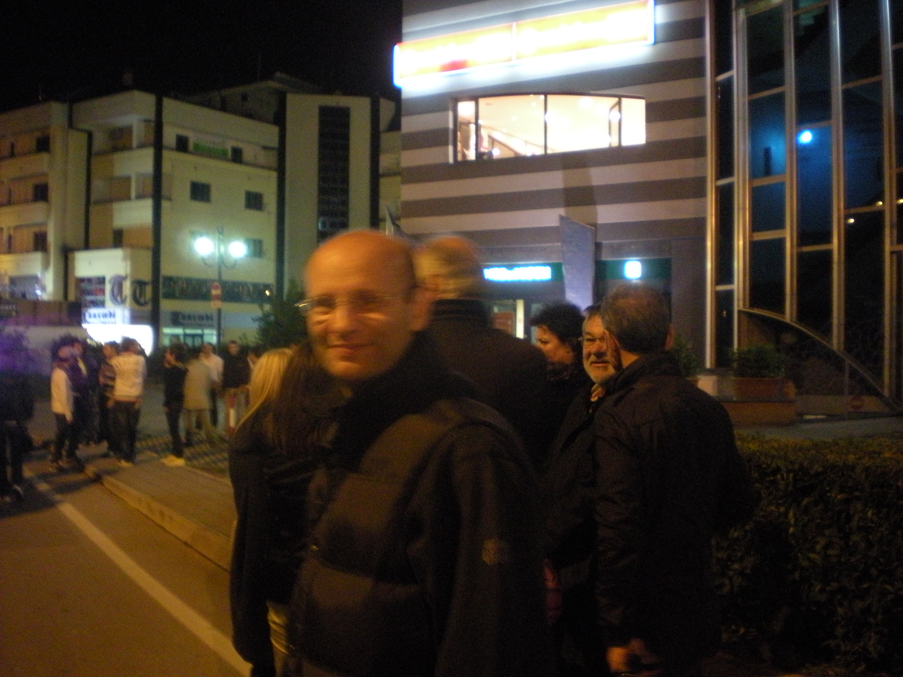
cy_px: 338
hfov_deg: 49.0
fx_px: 991
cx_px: 452
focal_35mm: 38
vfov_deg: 37.7
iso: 528
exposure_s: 1/8
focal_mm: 6.3
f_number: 3.1
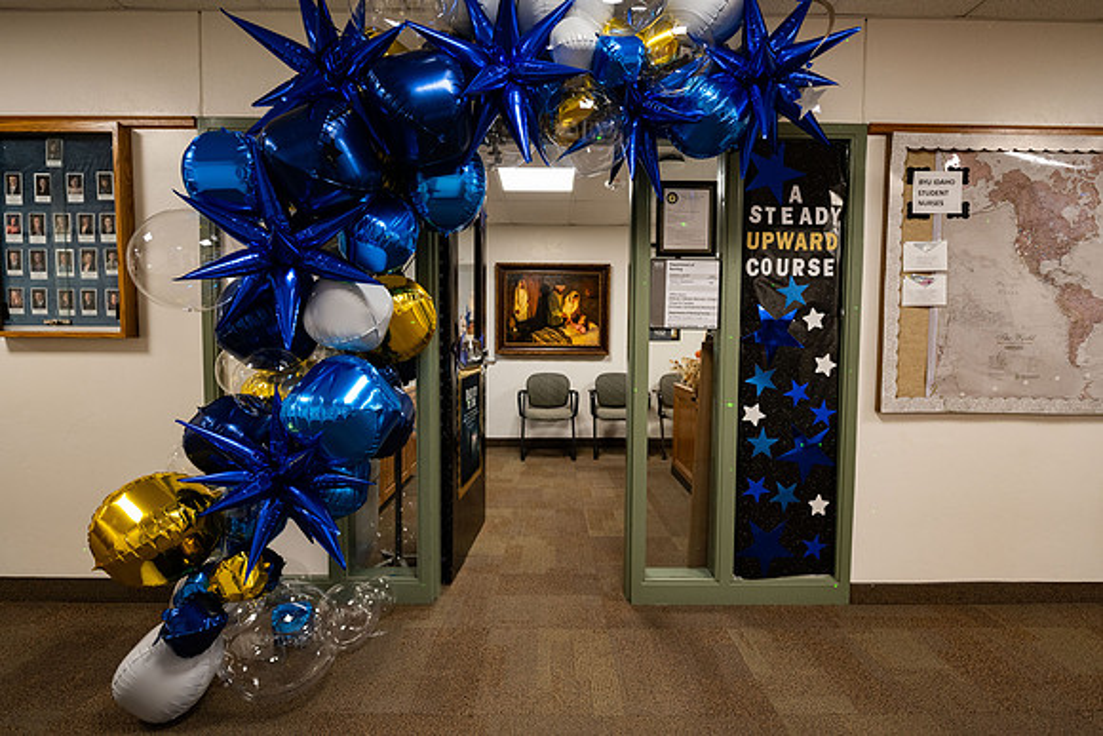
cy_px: 368
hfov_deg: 93.3
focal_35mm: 17
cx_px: 552
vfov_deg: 70.5
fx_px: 521
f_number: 2.8
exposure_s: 1/200
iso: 640
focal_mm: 17
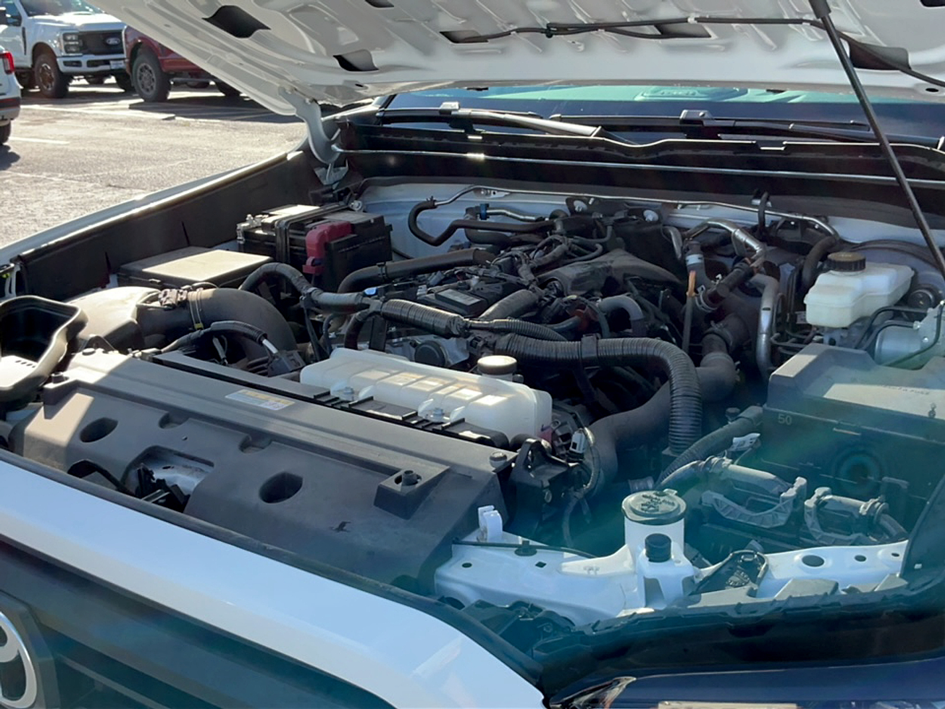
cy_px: 354
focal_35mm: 32
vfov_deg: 44.2
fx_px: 874
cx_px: 472
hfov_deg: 56.8
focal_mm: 3
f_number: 1.8
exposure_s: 1/556
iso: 32
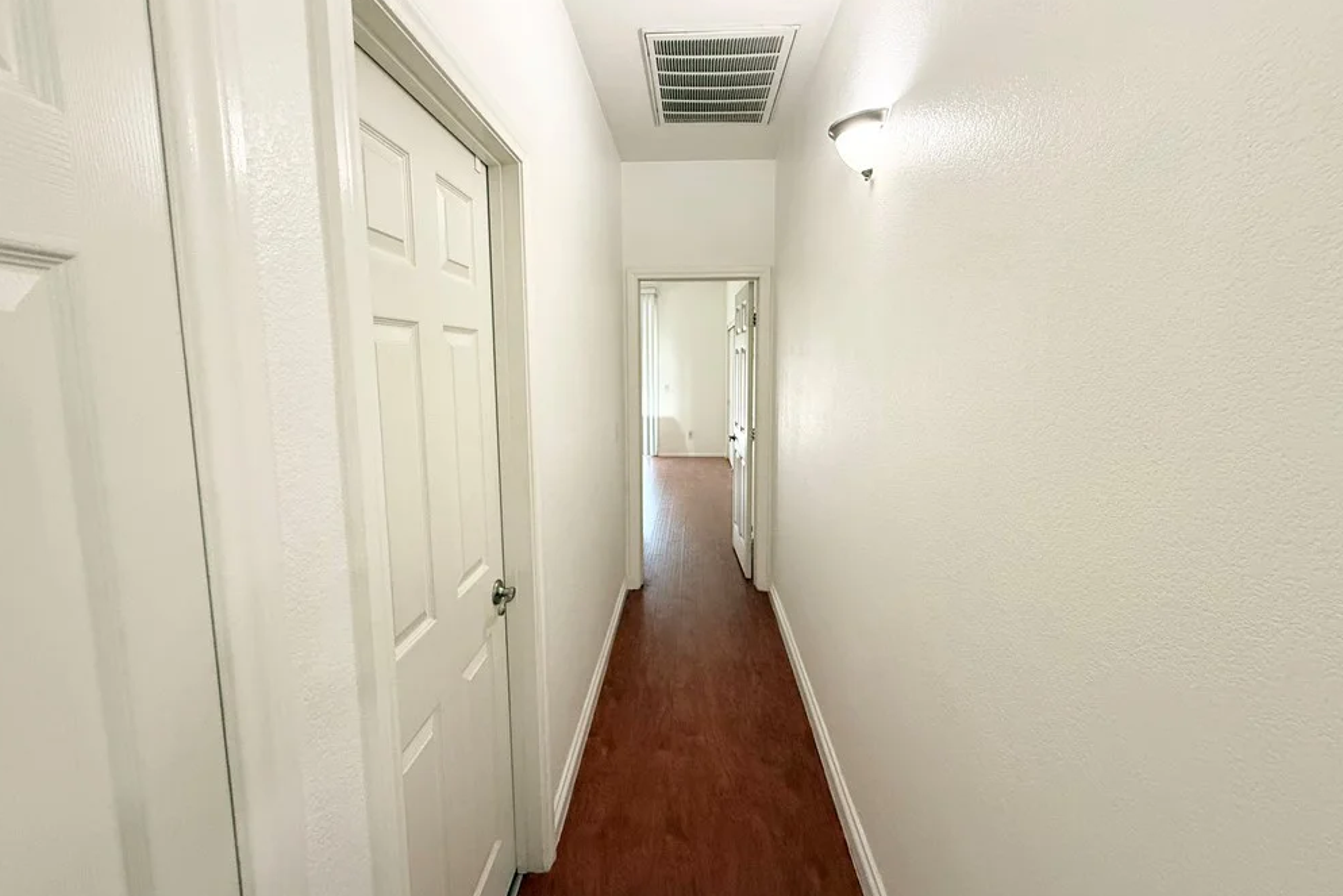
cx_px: 673
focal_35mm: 15
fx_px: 560
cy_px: 424
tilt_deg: -6.6
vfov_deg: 77.3
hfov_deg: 100.4
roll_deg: +0.6
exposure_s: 1/60
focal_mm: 2.22
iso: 500
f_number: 2.2
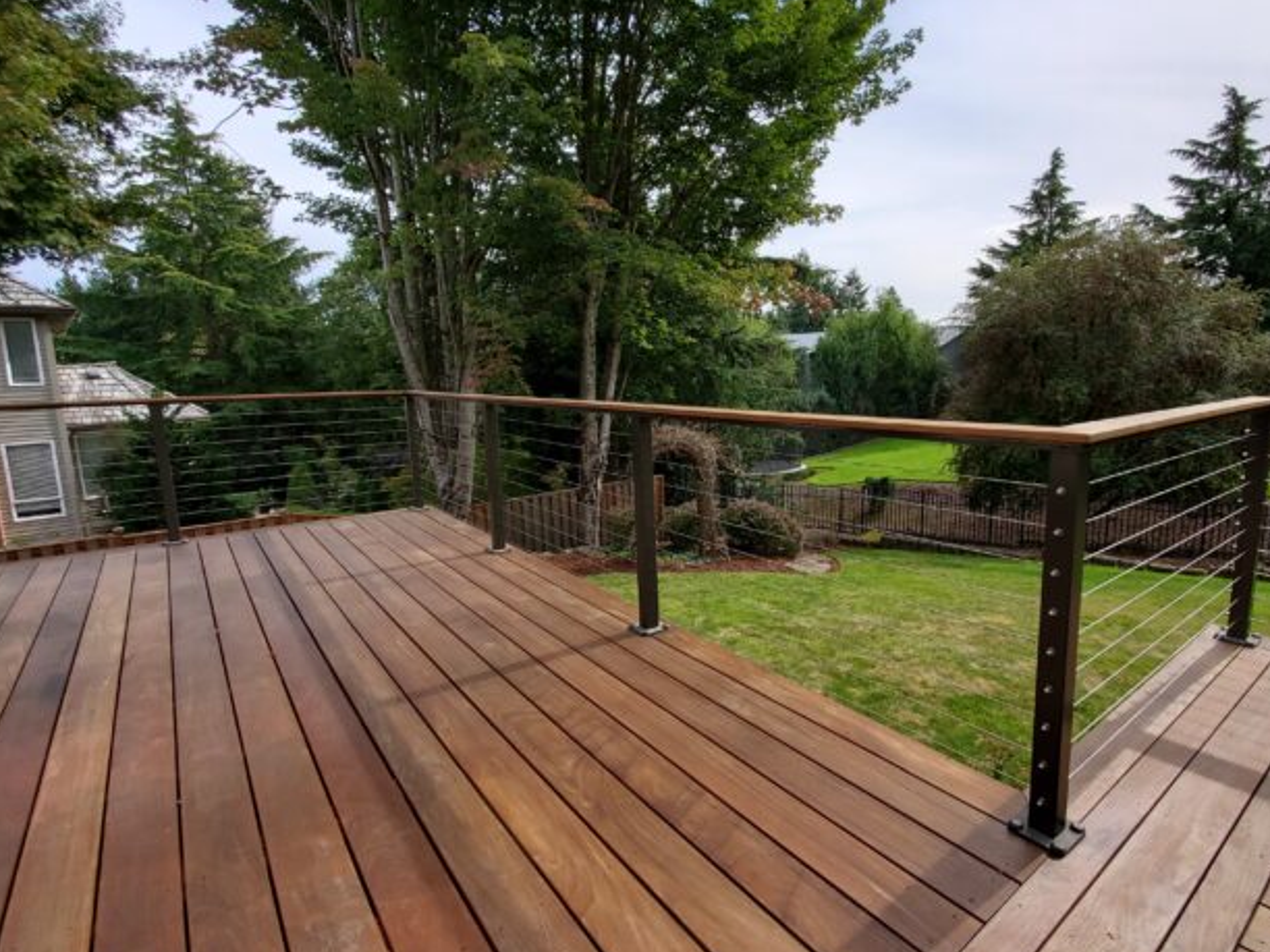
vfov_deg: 74.7
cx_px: 720
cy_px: 469
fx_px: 624
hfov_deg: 90.5
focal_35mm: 17
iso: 50
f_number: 2.2
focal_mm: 1.8
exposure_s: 1/813
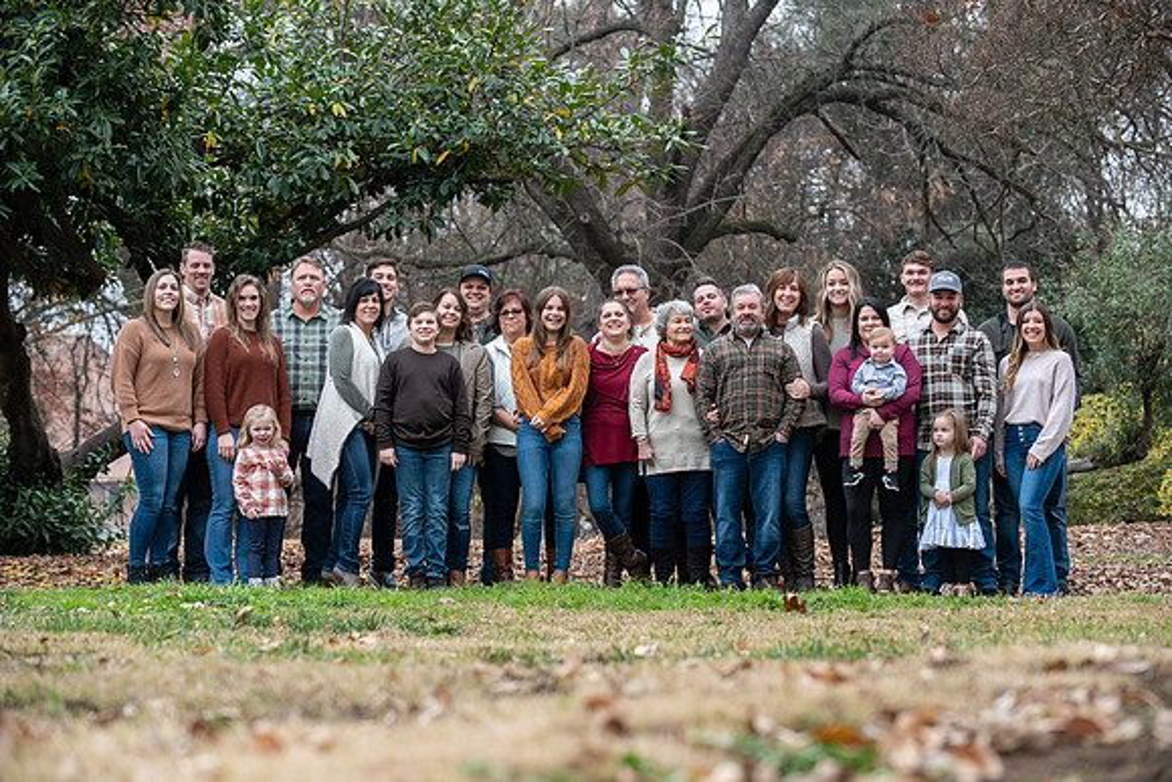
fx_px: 3191
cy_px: 391
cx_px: 586
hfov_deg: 20.8
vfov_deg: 14.0
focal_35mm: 98
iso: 200
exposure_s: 1/125
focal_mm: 98
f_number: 4
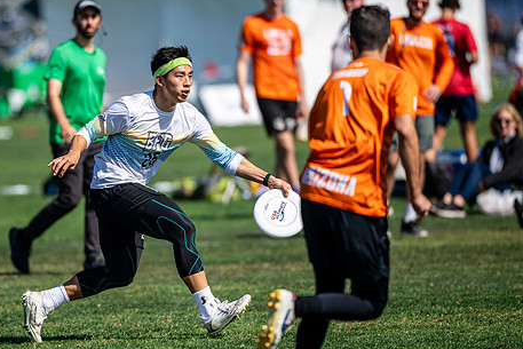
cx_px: 175
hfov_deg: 4.2
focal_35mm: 494
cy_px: 167
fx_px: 7179
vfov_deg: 2.8
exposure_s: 1/2500
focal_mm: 300
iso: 125
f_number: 3.2
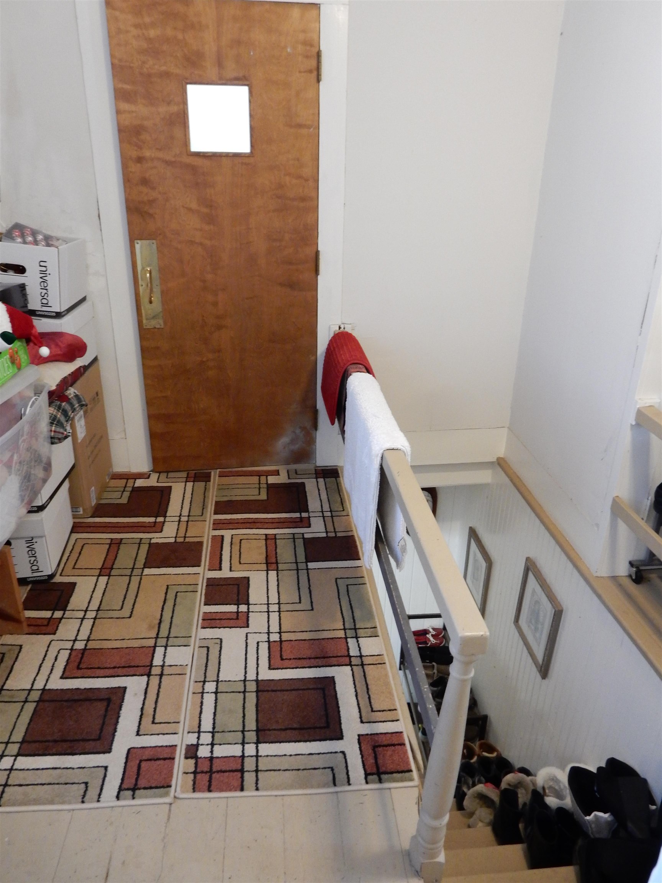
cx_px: 331
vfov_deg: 69.4
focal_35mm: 25
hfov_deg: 54.9
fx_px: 637
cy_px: 442
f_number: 3.7
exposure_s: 1/13
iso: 400
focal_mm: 4.5
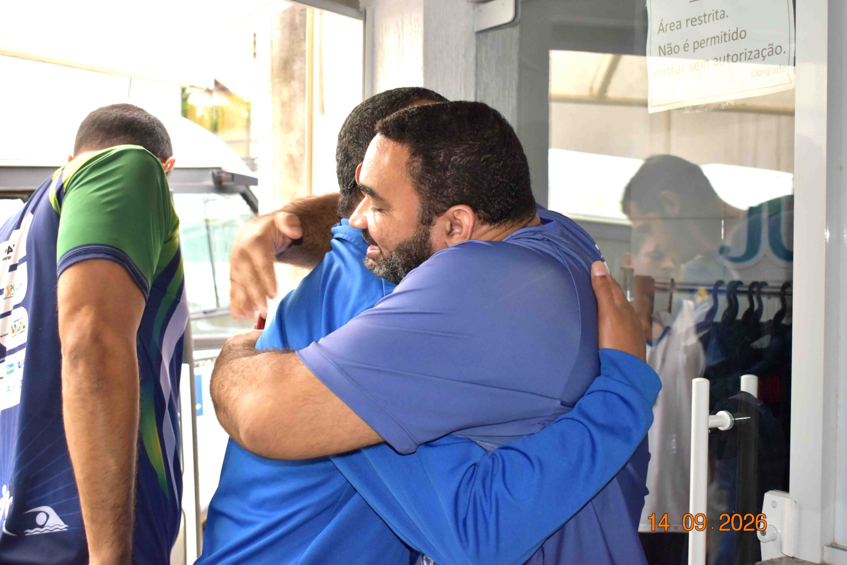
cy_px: 282
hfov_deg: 43.6
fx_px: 1059
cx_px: 424
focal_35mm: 45
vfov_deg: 29.9
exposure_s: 1/125
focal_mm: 30
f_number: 4.2
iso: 1000
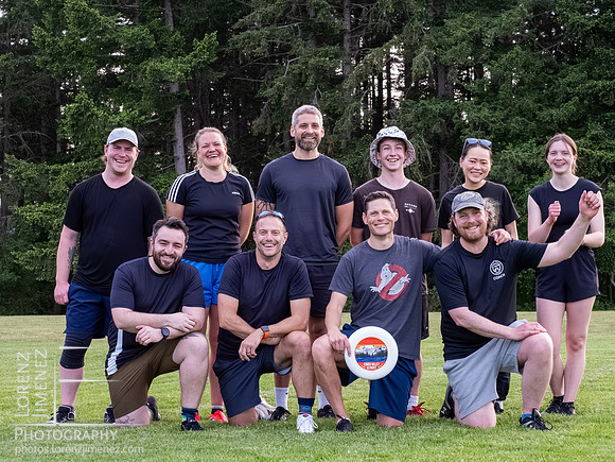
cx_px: 279
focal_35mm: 88
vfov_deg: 16.9
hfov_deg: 22.4
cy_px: 253
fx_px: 1555
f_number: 5.6
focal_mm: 40
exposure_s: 1/1000
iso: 6400
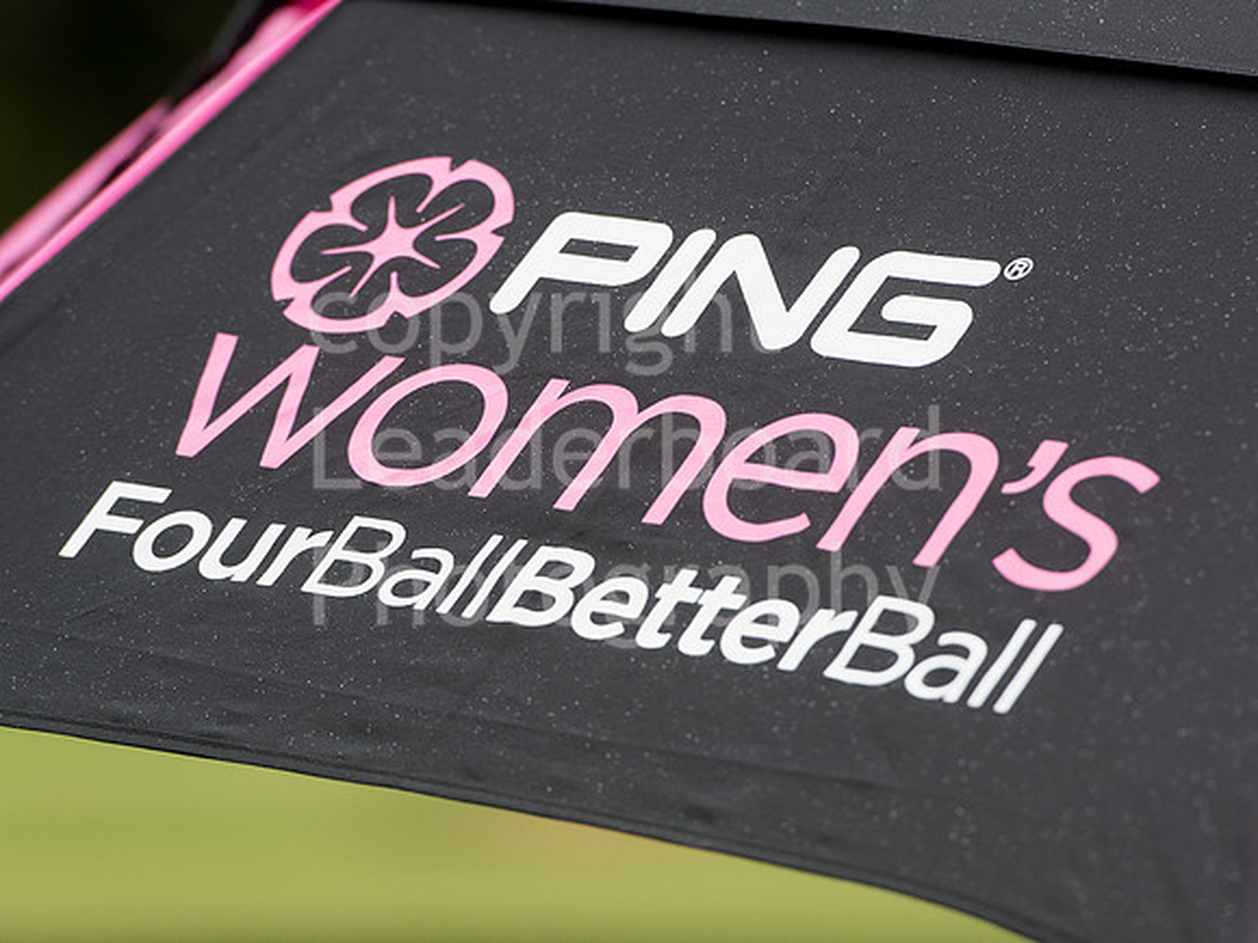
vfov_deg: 5.6
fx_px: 9720
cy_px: 516
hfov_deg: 7.4
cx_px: 704
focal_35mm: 267
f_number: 7.1
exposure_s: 1/500
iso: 800
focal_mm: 200
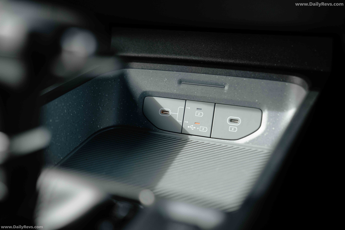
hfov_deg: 38.2
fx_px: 498
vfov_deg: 26.0
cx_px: 172
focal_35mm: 52
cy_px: 115
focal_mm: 52
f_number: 2.8
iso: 640
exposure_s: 1/1250
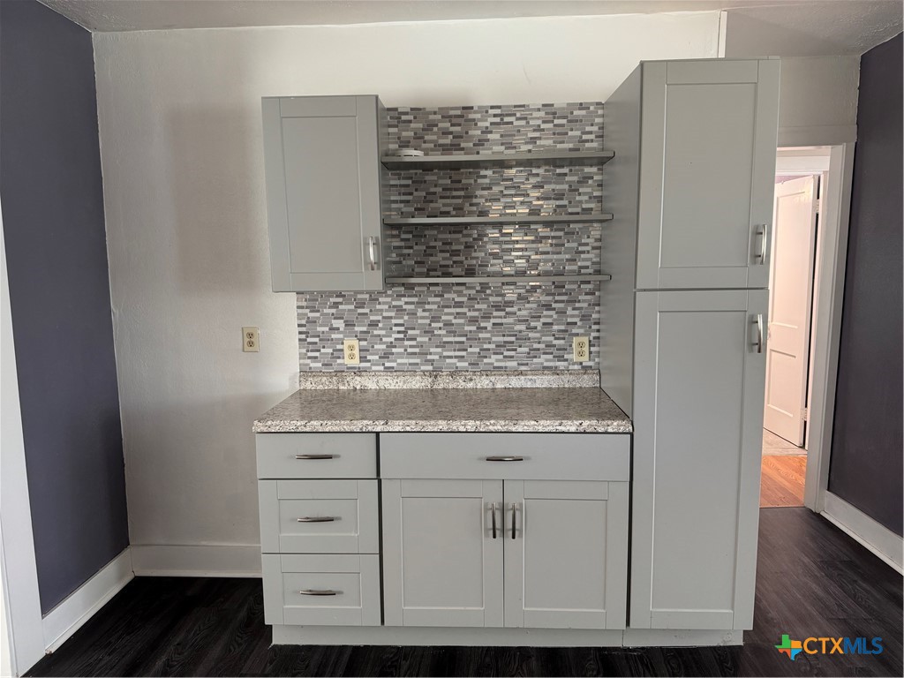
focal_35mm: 24
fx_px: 627
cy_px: 339
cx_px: 452
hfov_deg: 71.6
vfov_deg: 56.8
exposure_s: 1/60
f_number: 1.78
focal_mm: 6.76
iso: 200
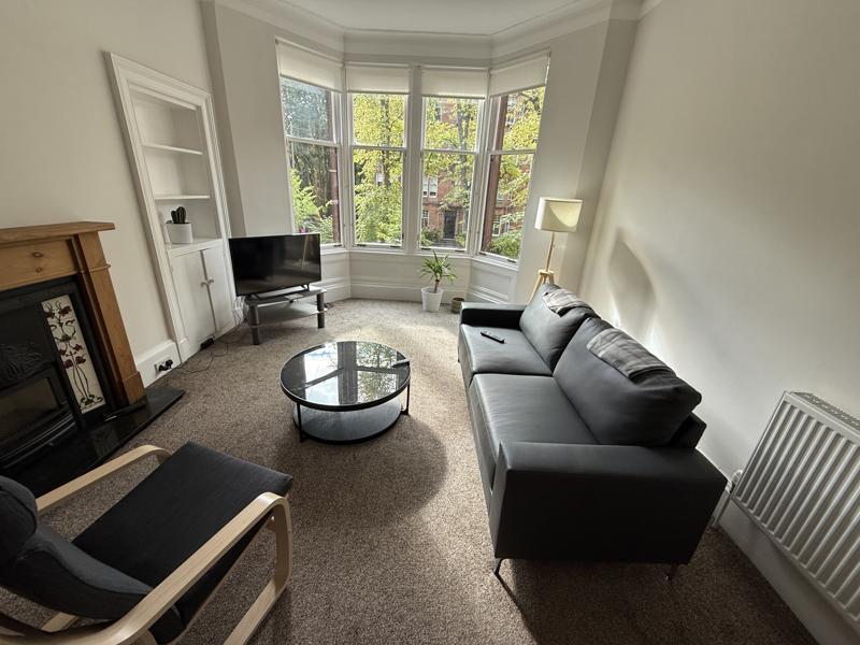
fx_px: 348
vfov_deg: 85.7
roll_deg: -3.3
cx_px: 430
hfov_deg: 102.1
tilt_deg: -20.7
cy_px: 322
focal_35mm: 14
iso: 64
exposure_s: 1/99
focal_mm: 2.22
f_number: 2.2
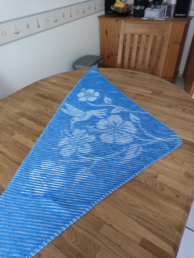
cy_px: 129
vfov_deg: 71.6
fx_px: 179
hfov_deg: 56.8
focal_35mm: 24
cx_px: 97
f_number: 1.7
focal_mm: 5.31
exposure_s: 1/25
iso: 1685
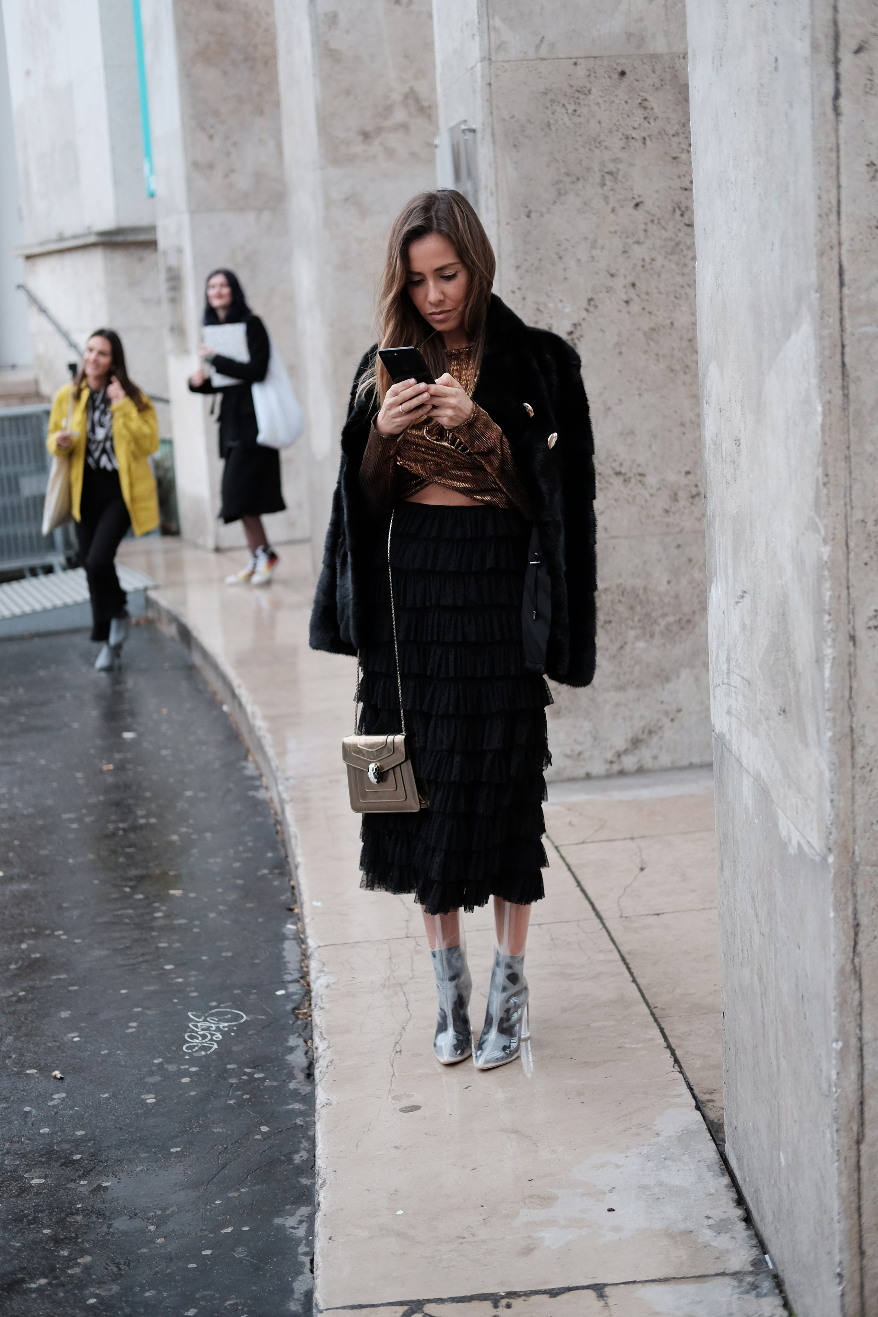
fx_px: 1939
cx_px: 439
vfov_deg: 37.5
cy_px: 658
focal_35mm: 53
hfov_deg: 25.5
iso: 800
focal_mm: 35
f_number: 2
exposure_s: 1/500
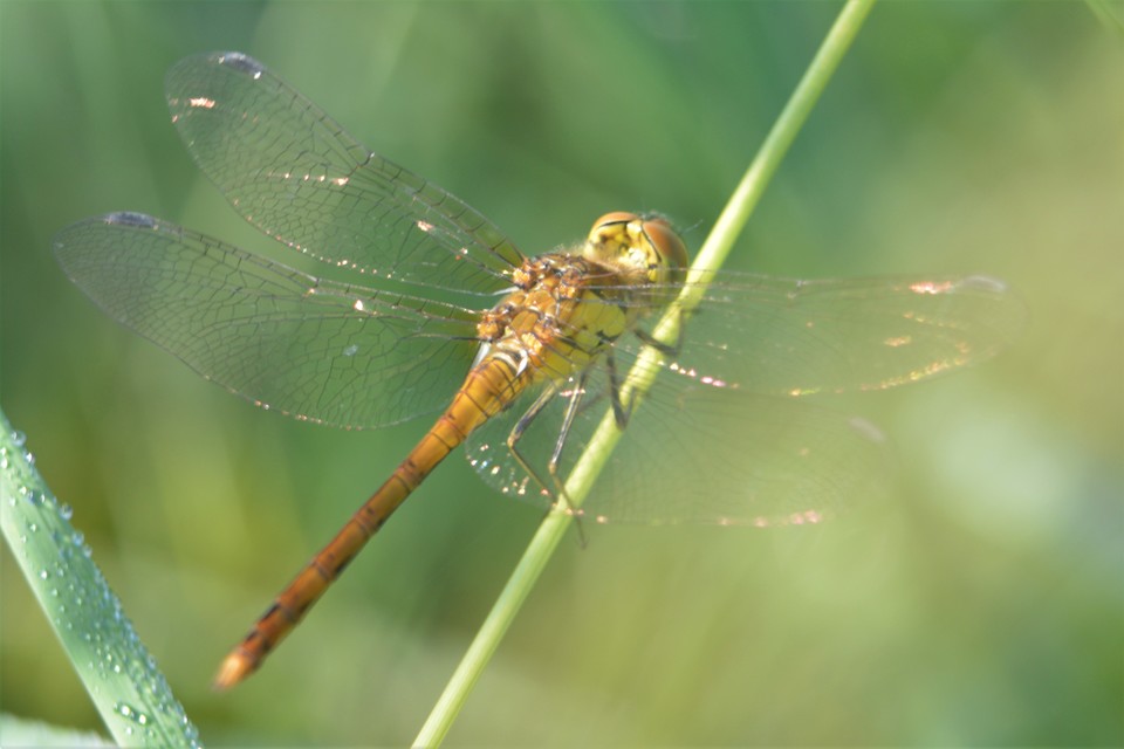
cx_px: 562
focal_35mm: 330
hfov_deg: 6.2
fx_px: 10303
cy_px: 374
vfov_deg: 4.2
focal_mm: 220
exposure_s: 1/125
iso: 400
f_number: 8
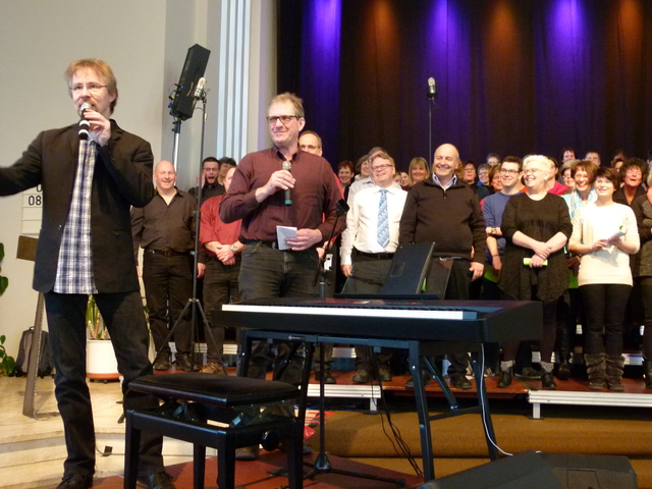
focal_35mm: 36
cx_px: 326
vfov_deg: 39.7
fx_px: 678
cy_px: 244
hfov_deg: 51.4
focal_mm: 6.5
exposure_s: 1/30
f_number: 3.1
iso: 400
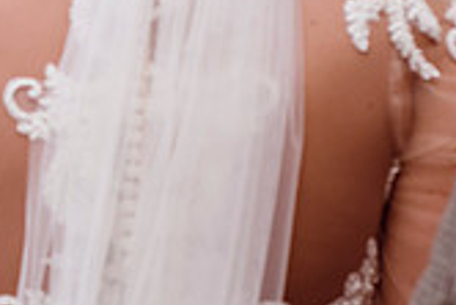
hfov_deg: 11.1
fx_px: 2219
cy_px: 98
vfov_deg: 7.9
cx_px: -299
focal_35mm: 175
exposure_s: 1/100
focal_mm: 50
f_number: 5.6
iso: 400
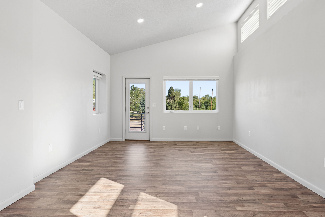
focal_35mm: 20
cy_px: 107
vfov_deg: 62.0
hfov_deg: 83.9
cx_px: 168
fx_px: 181
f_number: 9
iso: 200
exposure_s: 1/60
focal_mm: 19
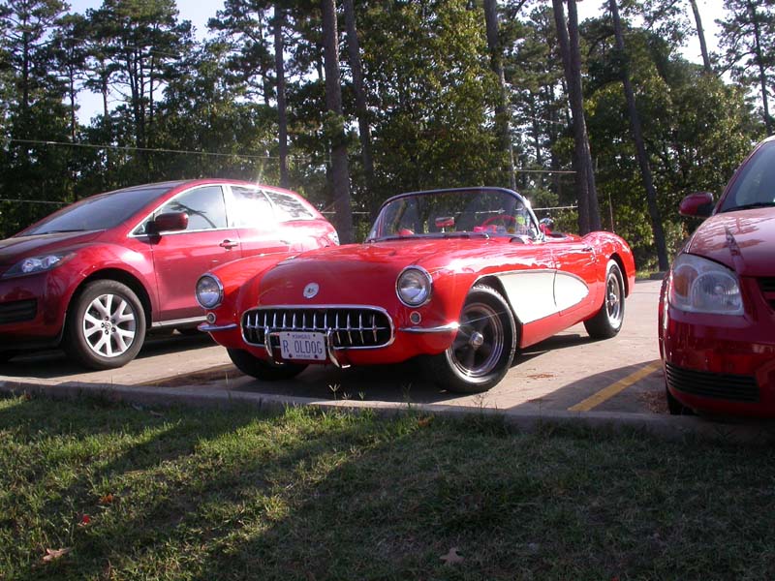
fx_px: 851
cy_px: 290
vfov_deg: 37.7
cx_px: 388
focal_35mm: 38
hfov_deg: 49.0
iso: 100
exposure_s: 1/225
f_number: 6
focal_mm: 7.85
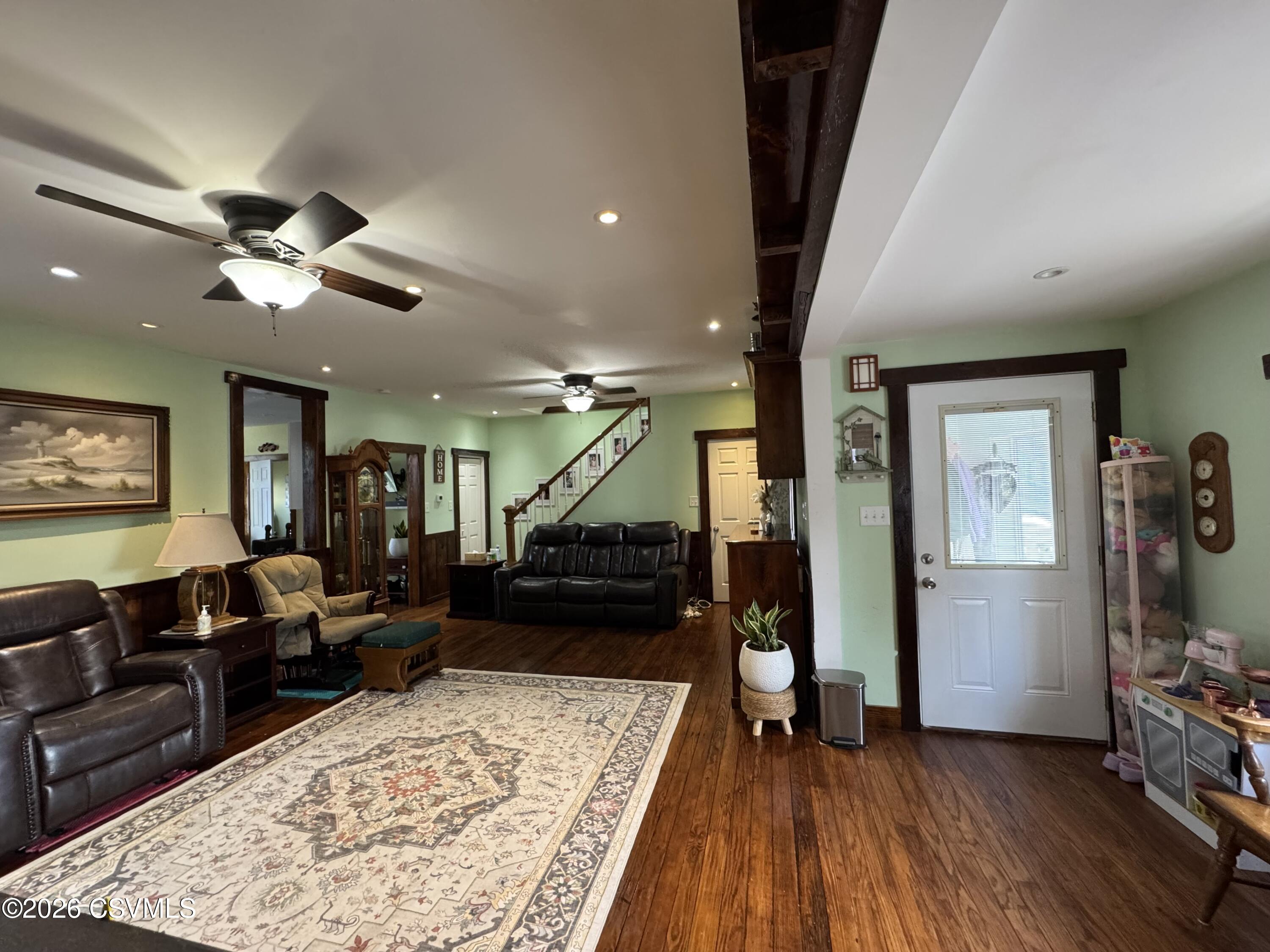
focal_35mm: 14
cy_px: 476
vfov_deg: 85.7
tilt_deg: +0.2
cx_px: 635
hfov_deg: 102.1
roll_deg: +2.0
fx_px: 514
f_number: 2.2
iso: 400
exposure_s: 1/60
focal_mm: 2.22
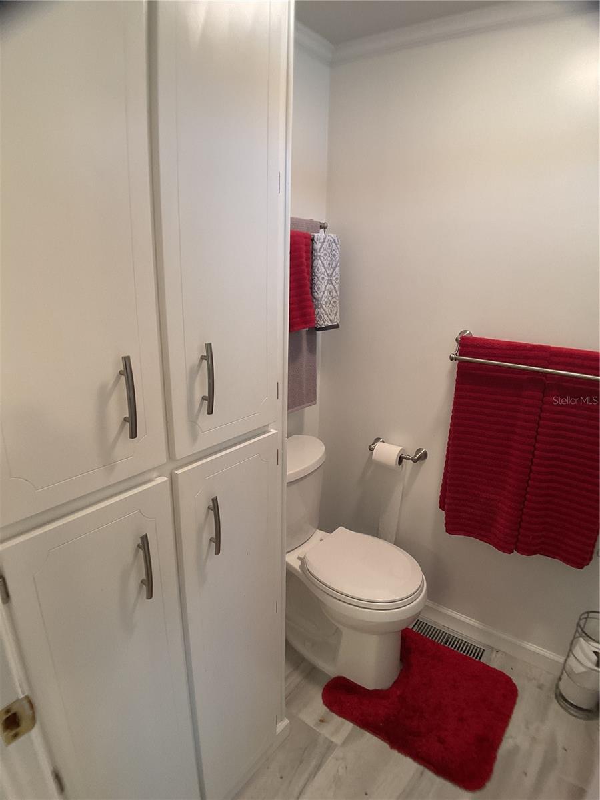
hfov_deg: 48.2
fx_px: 670
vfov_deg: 61.7
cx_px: 300
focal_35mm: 29
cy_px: 400
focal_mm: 3
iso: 80
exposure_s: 1/60
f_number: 1.8
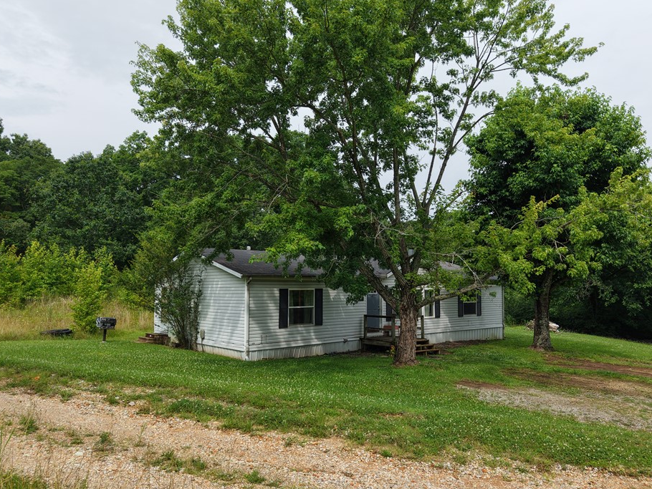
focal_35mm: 27
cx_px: 356
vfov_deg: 51.3
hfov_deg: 65.2
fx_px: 509
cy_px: 263
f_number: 1.8
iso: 170
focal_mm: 8.67
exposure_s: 1/3200
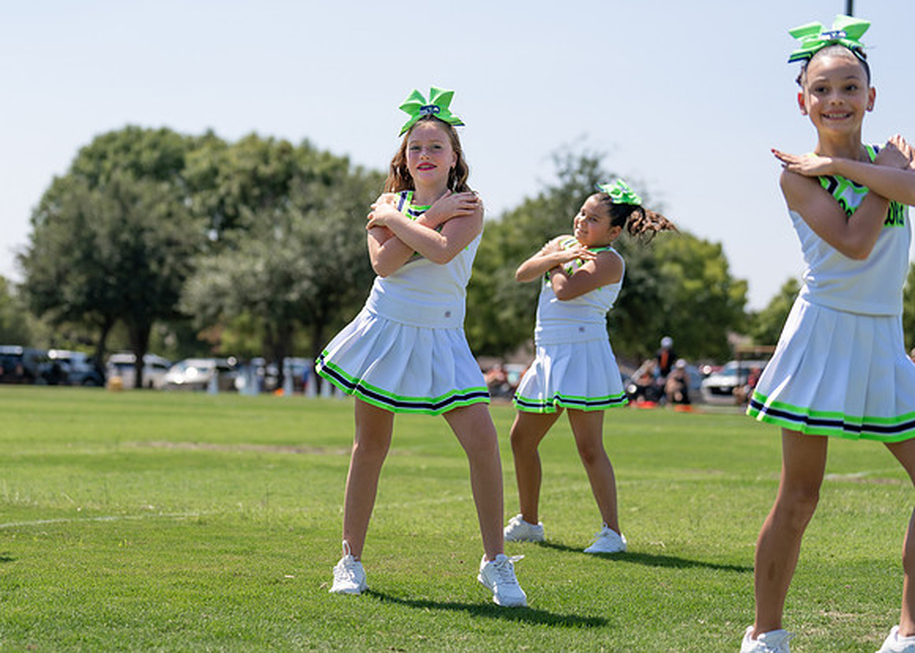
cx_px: 362
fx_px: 2231
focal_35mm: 86
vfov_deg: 16.7
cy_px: 311
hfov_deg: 23.1
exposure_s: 1/1600
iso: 100
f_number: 2.8
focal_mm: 72
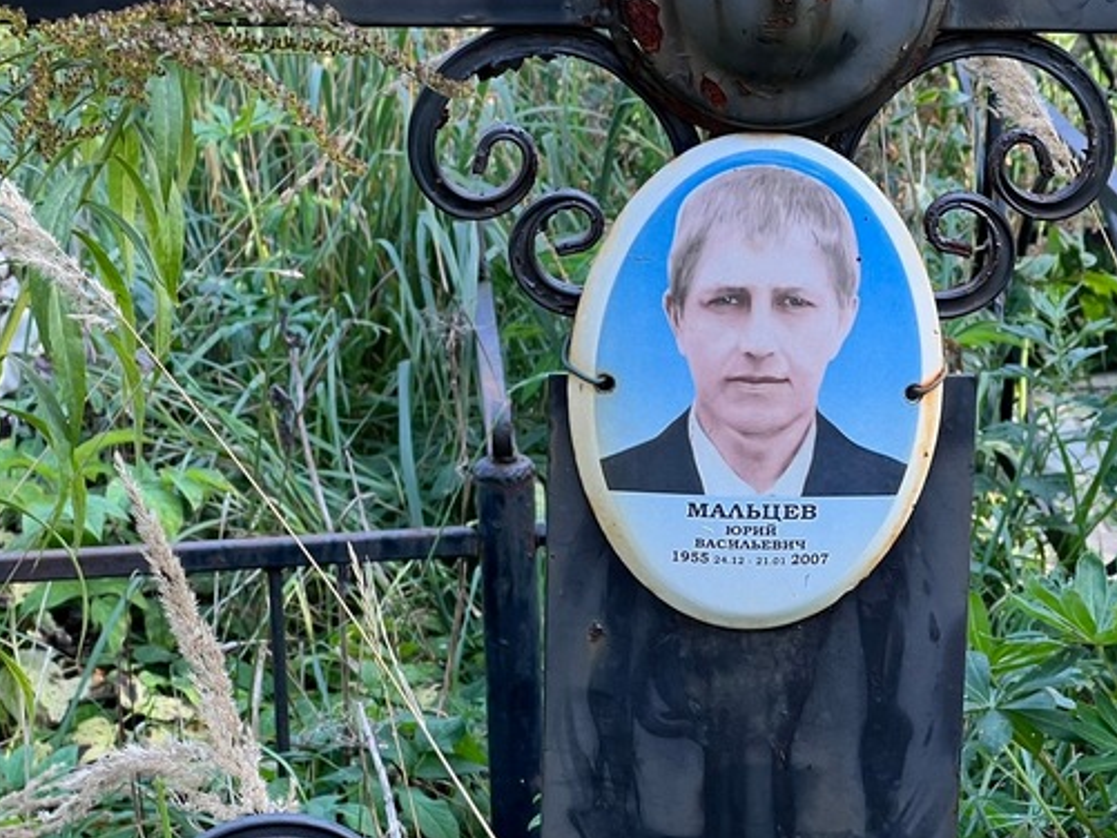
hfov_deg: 16.0
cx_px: 720
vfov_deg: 12.1
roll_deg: +0.4
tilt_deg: -14.1
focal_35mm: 123
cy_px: 374
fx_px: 3970
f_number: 2.8
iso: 32
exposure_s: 1/99
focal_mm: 9
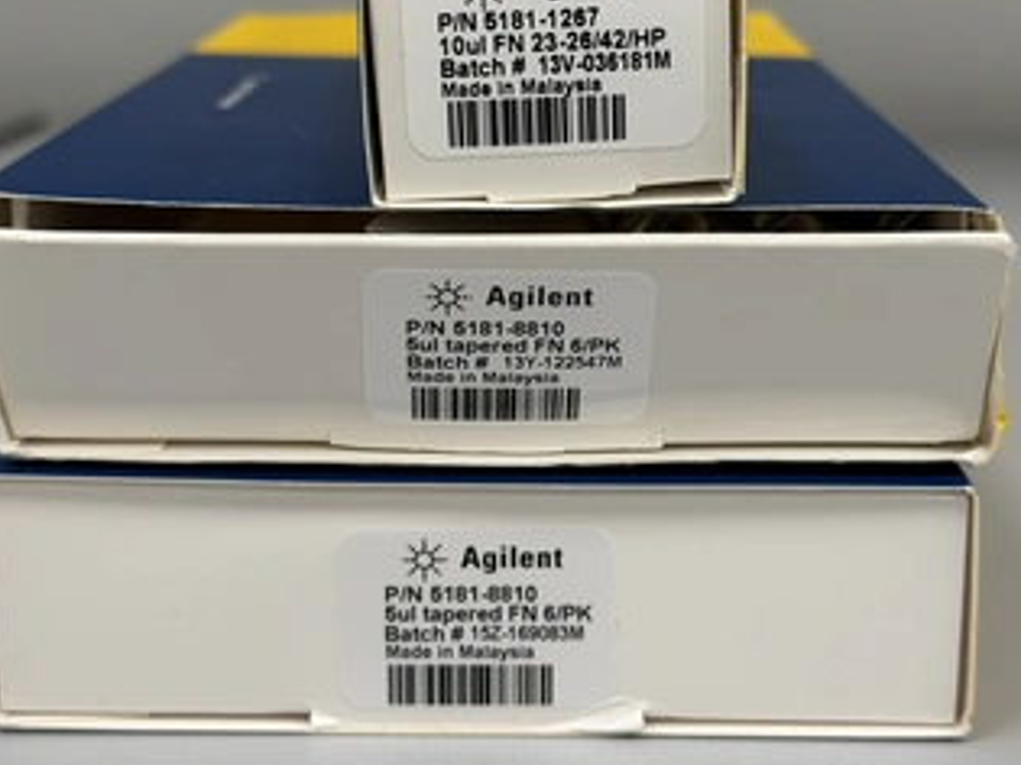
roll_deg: -0.2
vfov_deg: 24.0
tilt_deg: -14.9
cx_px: 538
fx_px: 1799
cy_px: 314
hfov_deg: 31.7
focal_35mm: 61
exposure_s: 1/60
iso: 64
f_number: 1.78
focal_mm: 6.76
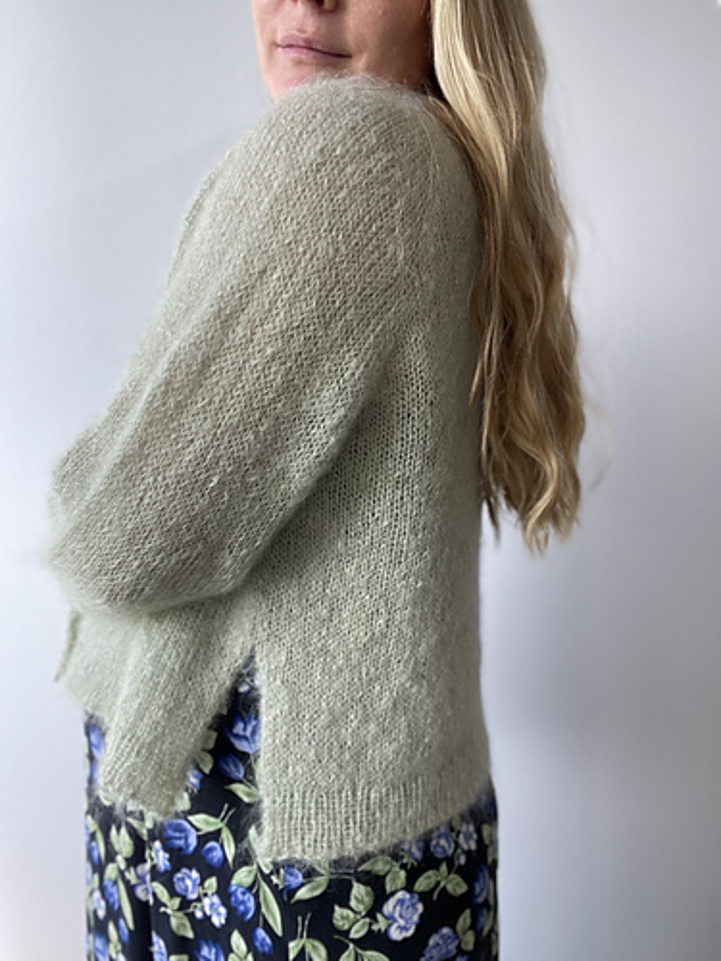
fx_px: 833
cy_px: 480
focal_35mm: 30
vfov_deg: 60.0
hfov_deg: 46.8
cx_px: 360
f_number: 2.2
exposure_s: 1/122
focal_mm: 2.71
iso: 80
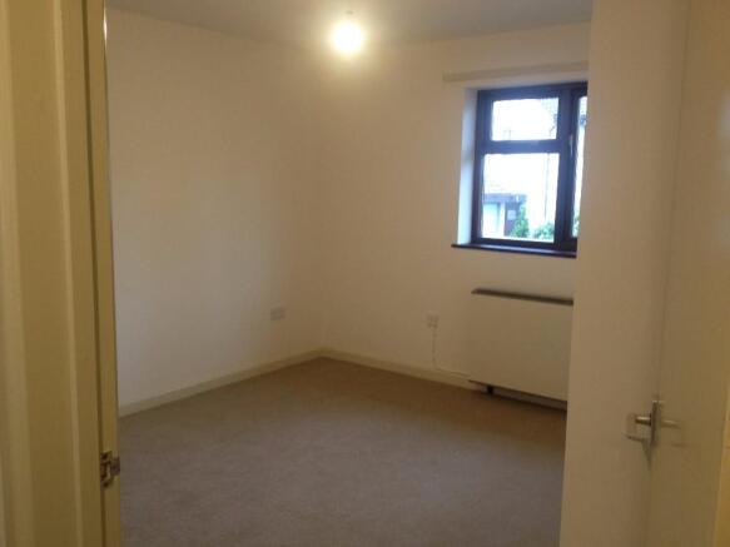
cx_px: 365
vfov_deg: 40.7
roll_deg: -1.6
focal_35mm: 35
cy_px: 274
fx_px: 738
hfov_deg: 52.6
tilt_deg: -8.9
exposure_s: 1/20
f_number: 2.4
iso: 160
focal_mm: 4.28
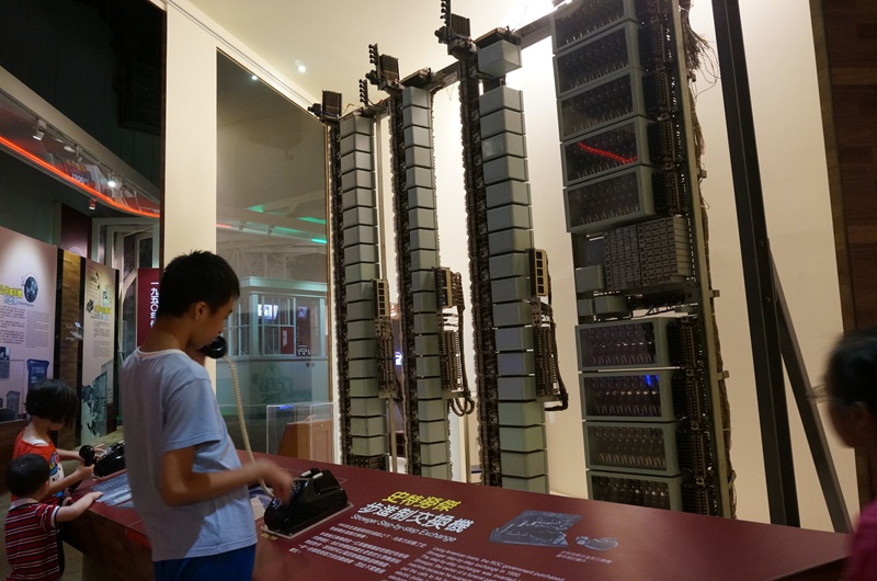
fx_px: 729
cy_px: 290
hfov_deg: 62.0
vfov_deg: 43.4
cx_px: 438
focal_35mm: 30
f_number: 5.6
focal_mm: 20
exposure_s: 1/13
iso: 1600
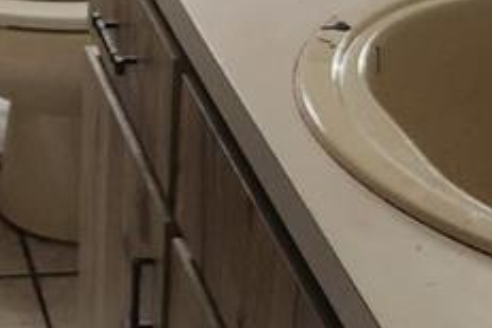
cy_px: -132
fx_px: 1695
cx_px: -285
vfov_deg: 10.7
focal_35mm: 124
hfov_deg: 15.1
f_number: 1.8
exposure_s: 1/120
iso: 500
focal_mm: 5.4
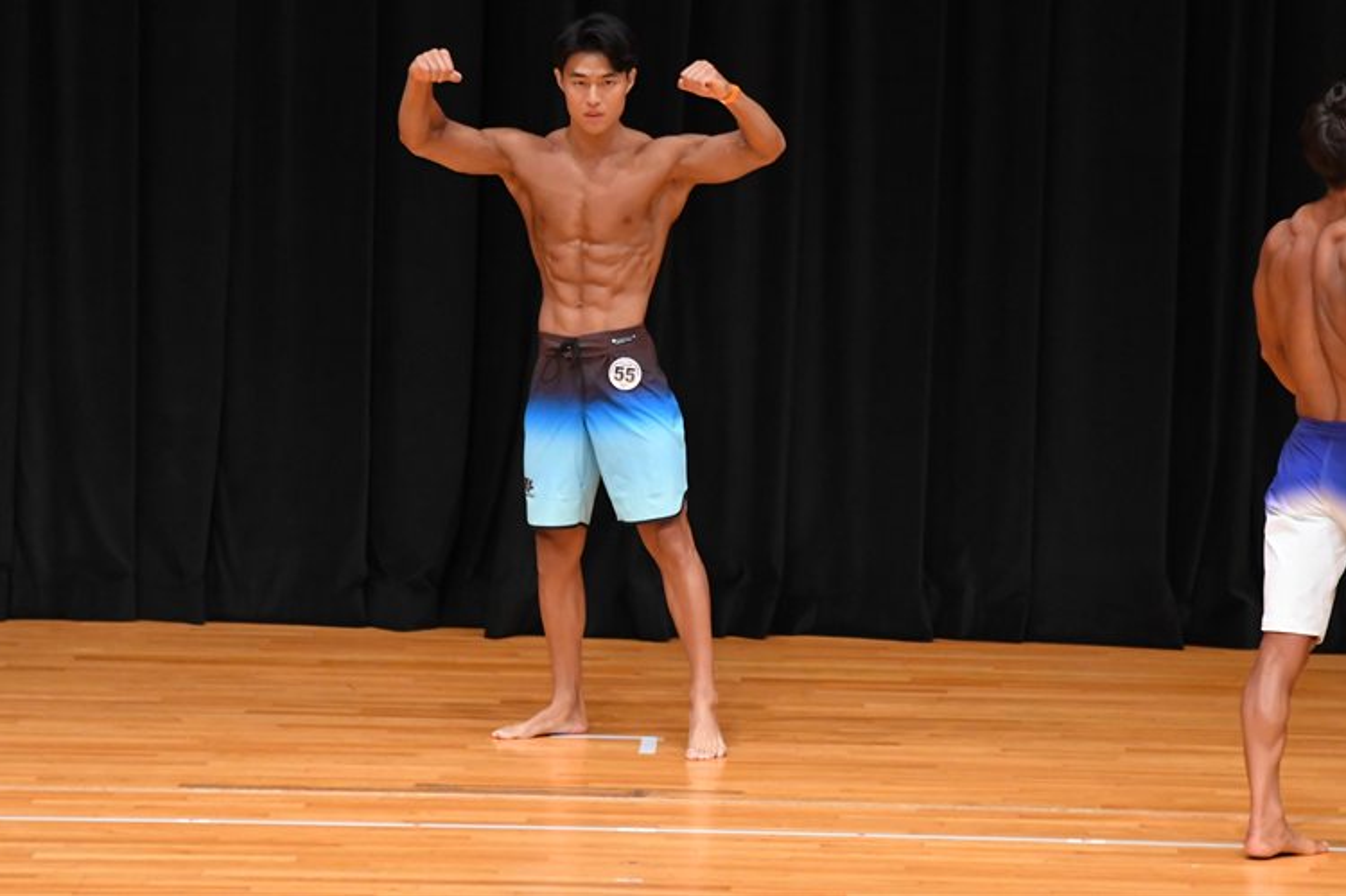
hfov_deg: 7.4
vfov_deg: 4.9
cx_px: 667
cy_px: 435
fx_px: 10424
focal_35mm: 279
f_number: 5.6
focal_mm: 180
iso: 4000
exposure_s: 1/400
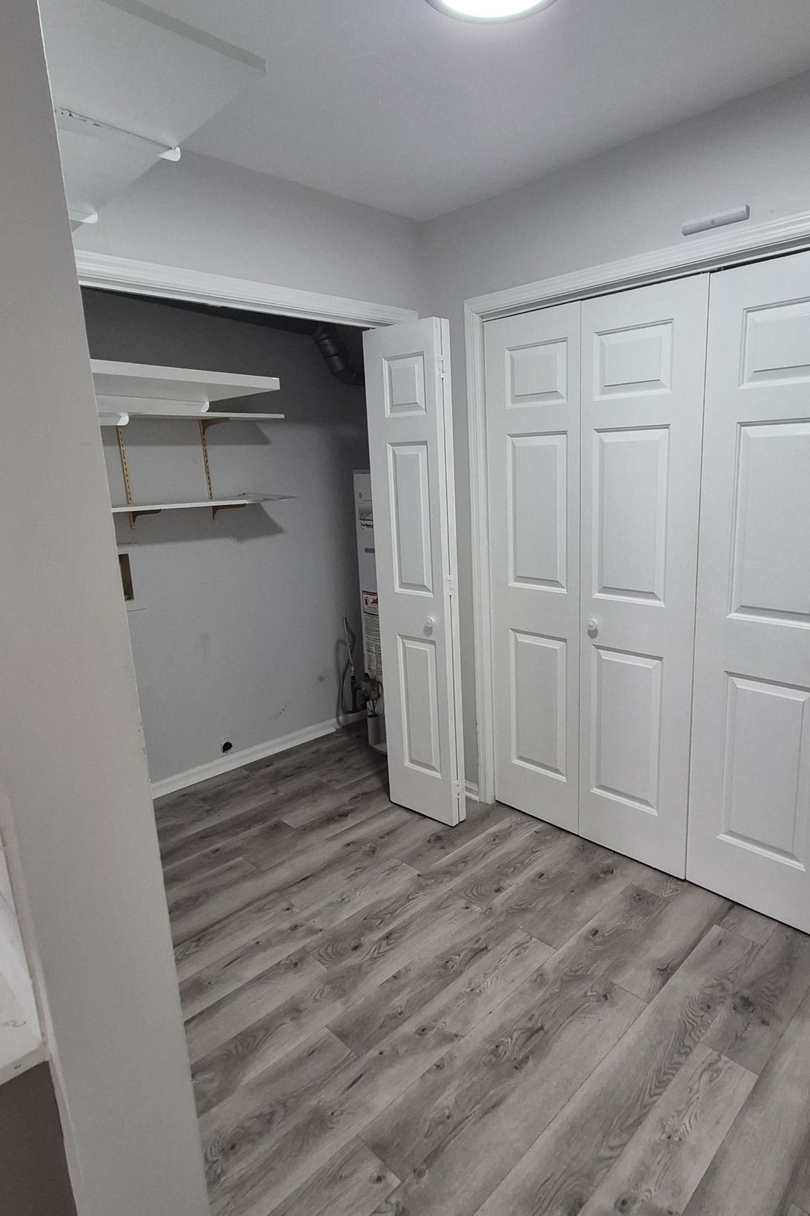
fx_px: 641
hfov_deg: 64.3
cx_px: 457
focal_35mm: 19
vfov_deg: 86.9
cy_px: 601
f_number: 2.2
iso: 200
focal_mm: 1.74
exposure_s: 1/60
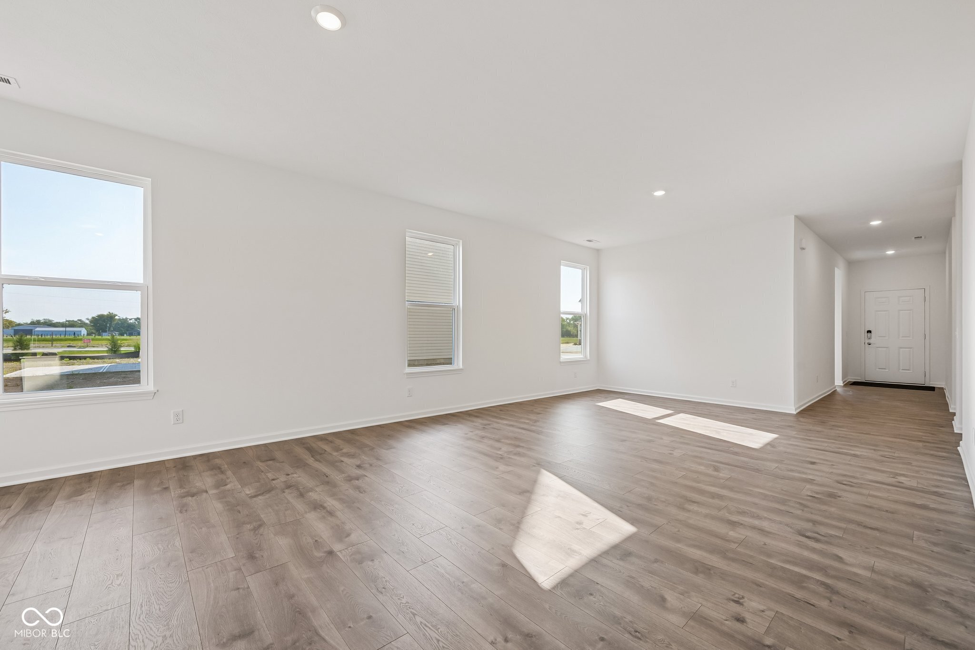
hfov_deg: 104.3
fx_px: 379
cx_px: 488
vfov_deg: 81.2
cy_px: 325
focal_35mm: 14
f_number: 8
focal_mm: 14
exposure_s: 1/50
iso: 100
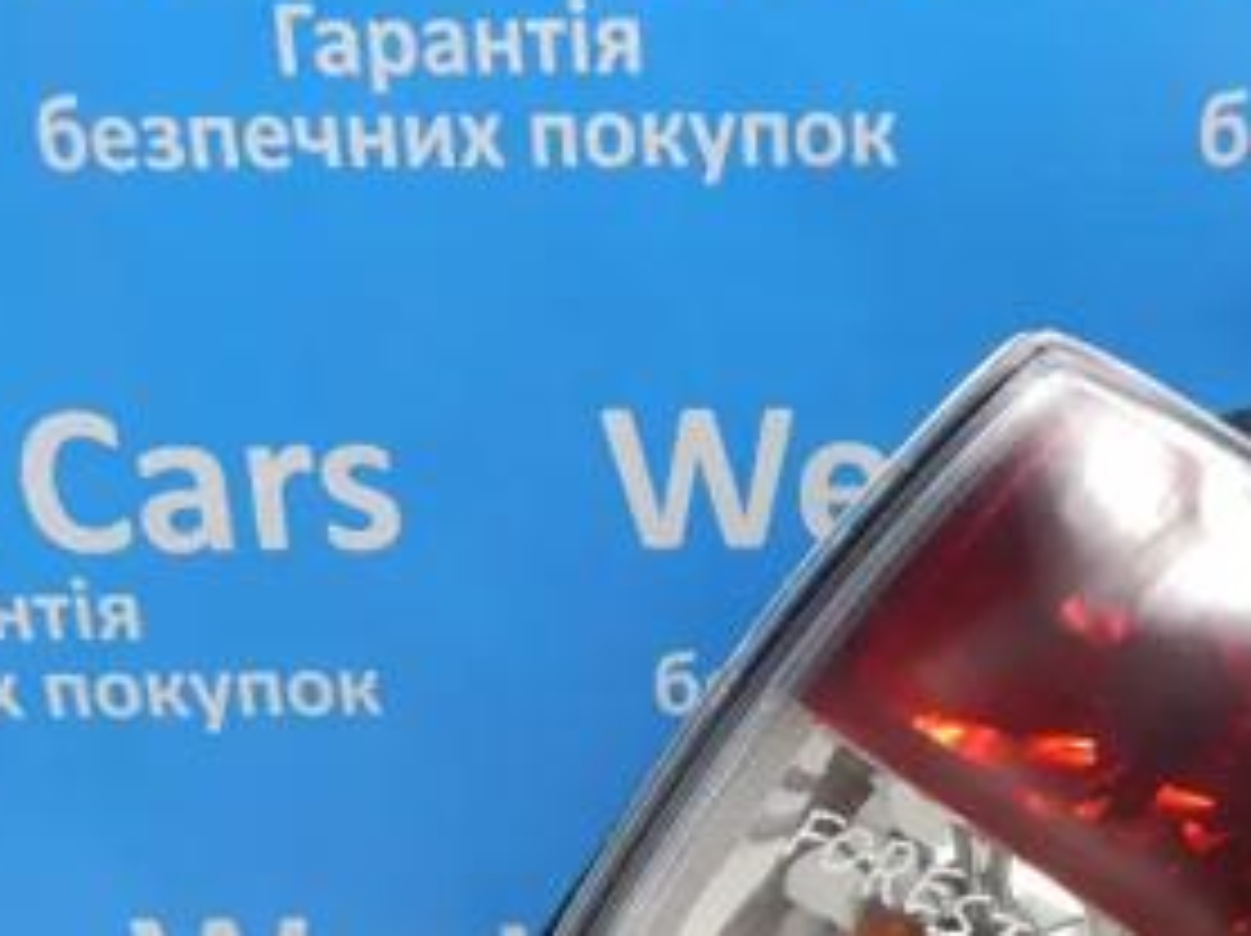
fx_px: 1914
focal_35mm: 53
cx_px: 1012
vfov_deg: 26.7
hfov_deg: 35.0
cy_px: 801
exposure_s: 1/40
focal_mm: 4
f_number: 3
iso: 125
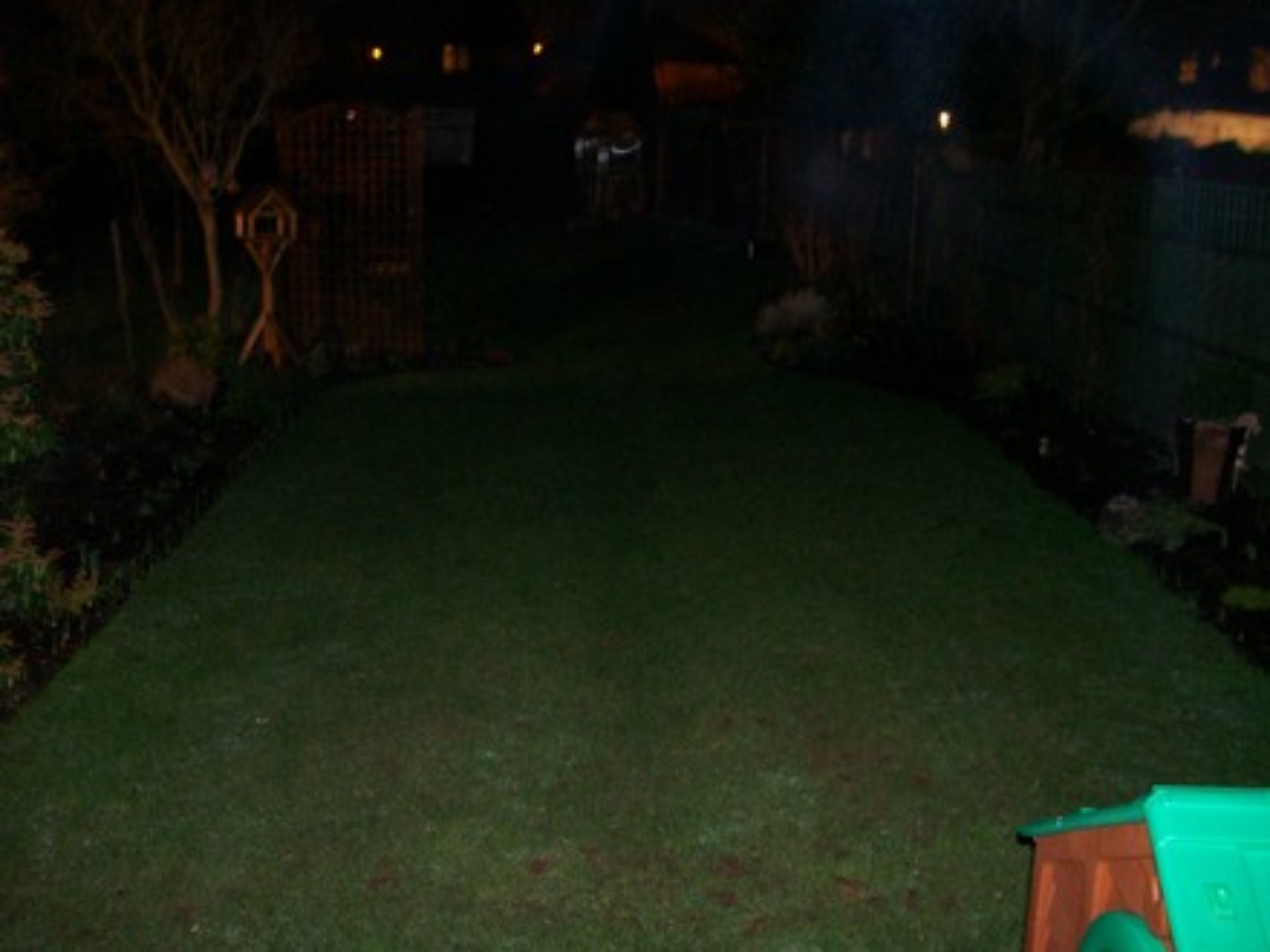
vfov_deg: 39.7
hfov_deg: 51.4
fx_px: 1321
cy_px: 476
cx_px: 635
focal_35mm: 36
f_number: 2.7
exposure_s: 1/2
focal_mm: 6
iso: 140
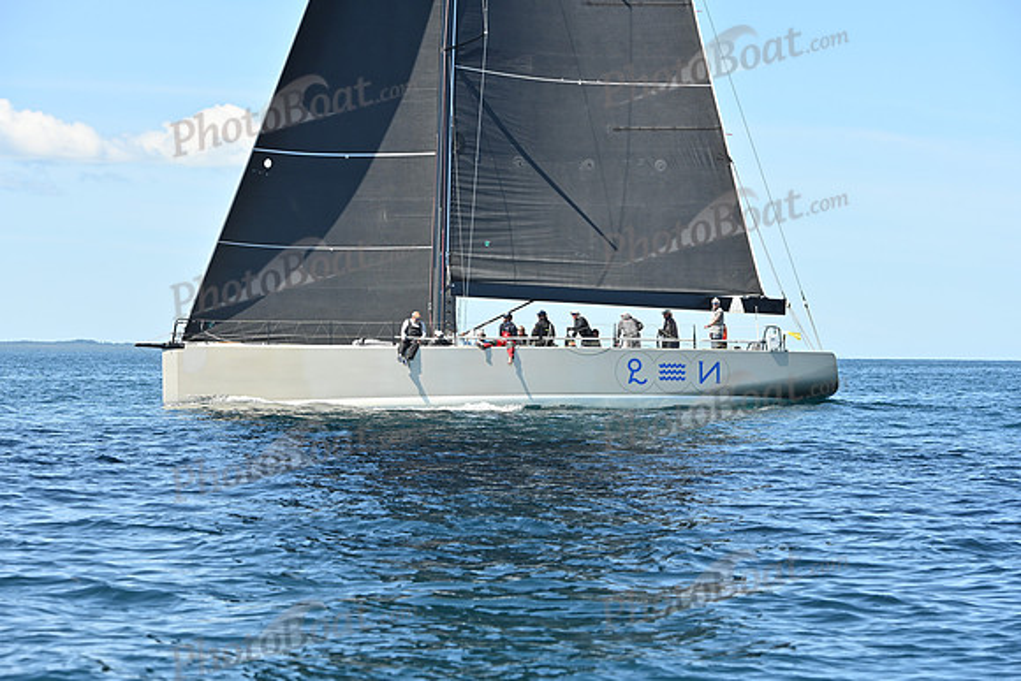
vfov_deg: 13.0
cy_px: 340
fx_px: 2978
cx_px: 510
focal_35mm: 105
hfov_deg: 19.5
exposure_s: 1/1000
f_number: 6.3
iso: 320
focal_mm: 105
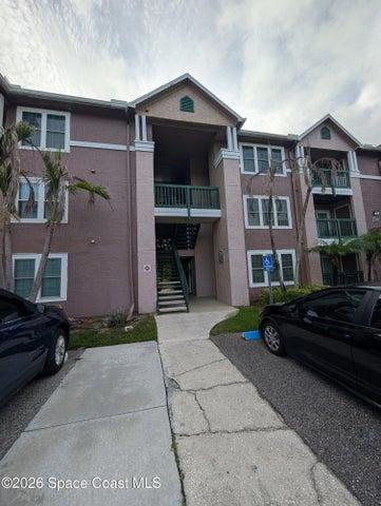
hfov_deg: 94.6
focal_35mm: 12
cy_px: 253
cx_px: 190
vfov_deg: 110.5
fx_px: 176
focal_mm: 2.02
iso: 39
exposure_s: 1/1773
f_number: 1.7
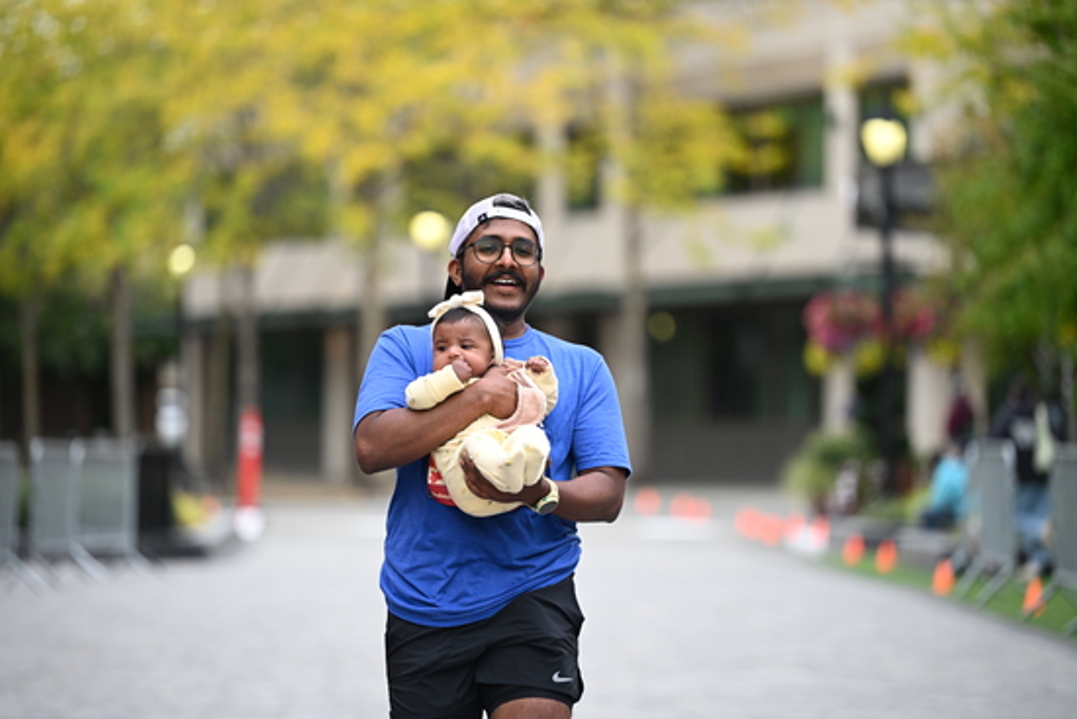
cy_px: 360
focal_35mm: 160
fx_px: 4788
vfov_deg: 8.6
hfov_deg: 12.8
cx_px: 538
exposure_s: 1/1600
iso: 640
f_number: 2.8
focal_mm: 160
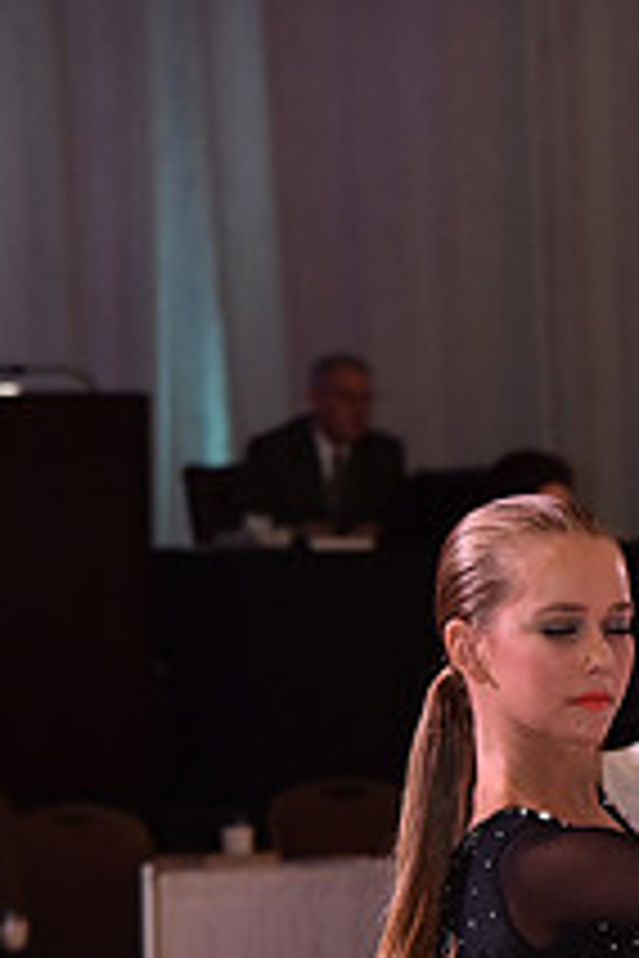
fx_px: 7108
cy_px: 1259
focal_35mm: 267
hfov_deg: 5.1
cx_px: 794
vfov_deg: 7.6
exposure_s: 1/250
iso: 1600
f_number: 5.6
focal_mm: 98
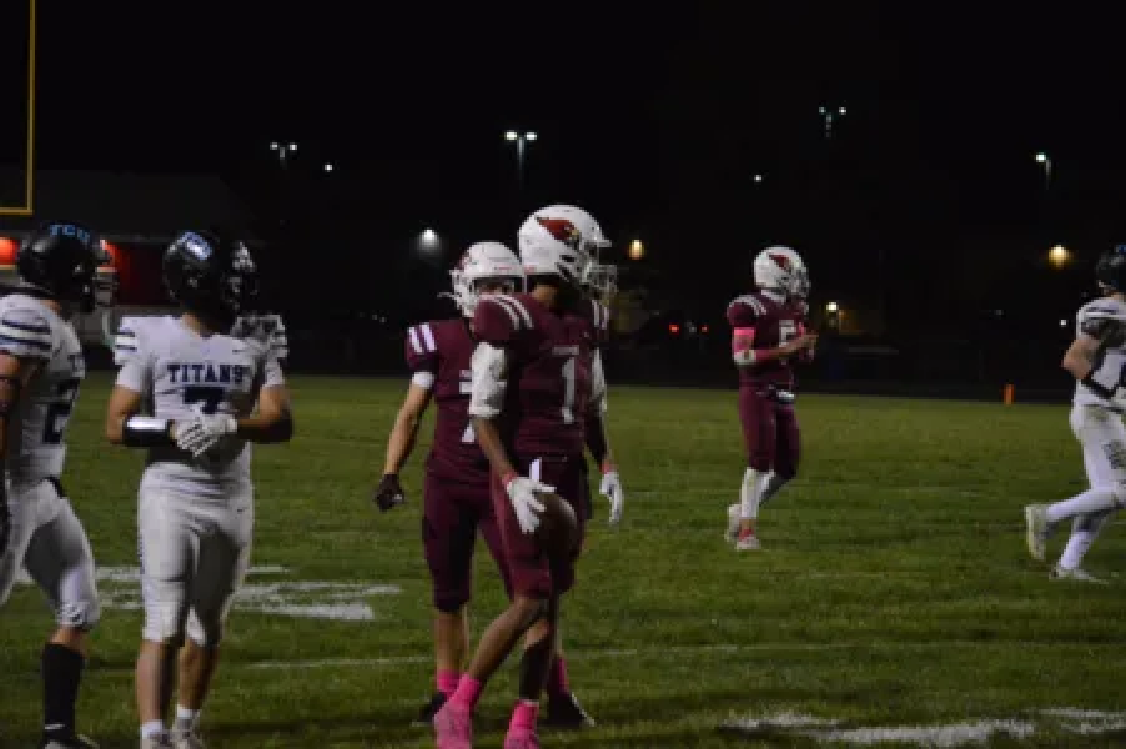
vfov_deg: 9.3
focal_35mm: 147
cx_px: 563
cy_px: 374
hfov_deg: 14.0
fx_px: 4594
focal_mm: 98
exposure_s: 1/250
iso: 6400
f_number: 4.5
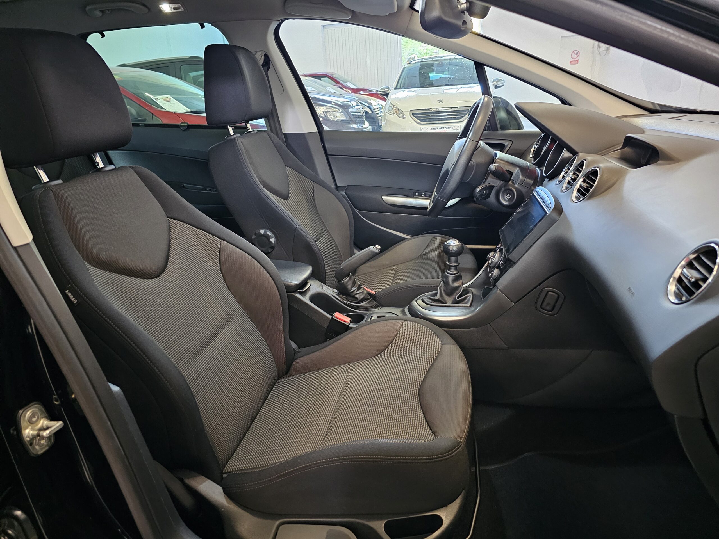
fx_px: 478
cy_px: 270
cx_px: 360
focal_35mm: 23
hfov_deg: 73.9
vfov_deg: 58.9
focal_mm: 6.3
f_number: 1.7
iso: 1000
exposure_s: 1/25
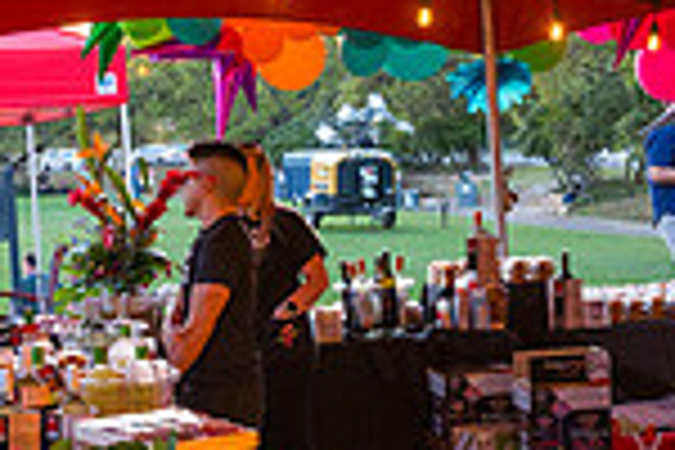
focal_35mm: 93
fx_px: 1744
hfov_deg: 21.9
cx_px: 351
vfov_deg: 14.7
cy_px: 198
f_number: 4
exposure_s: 1/320
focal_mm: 24
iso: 1250
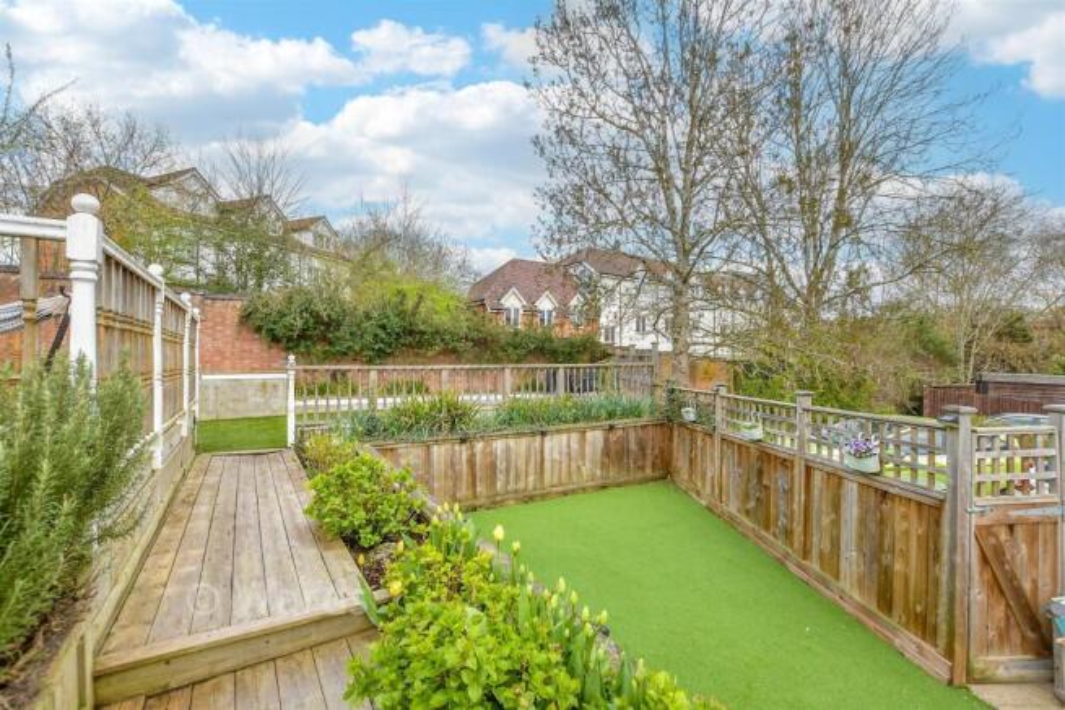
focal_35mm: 15
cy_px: 355
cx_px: 532
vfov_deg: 77.4
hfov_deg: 100.4
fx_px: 444
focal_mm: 10
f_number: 8
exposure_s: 1/250
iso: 320
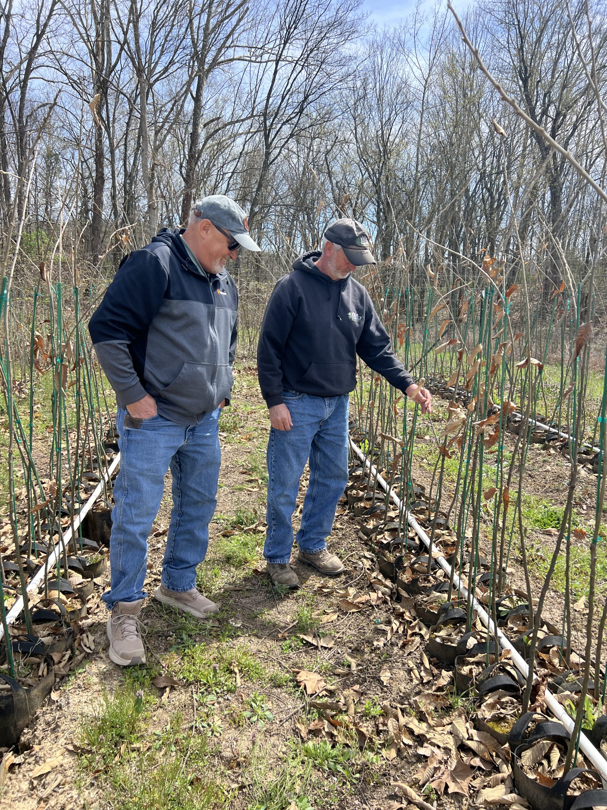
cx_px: 304
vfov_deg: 67.3
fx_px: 608
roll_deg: +0.4
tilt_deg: -13.0
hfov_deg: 53.1
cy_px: 405
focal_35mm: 26
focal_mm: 5.7
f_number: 1.5
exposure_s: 1/1751
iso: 50
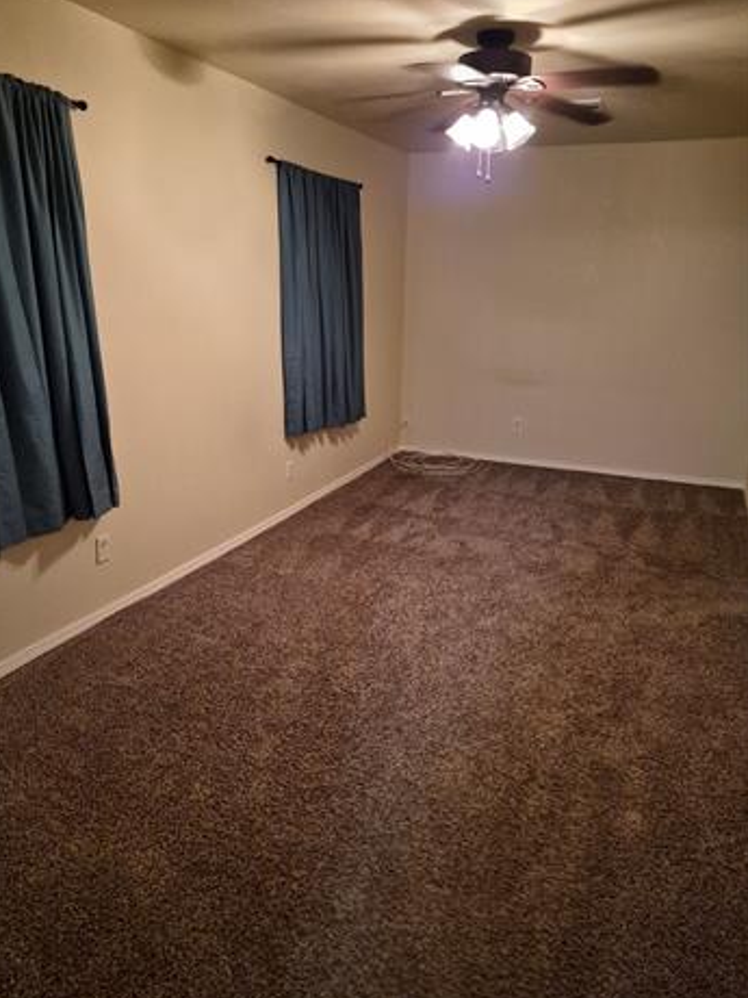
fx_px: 691
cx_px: 364
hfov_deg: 56.8
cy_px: 508
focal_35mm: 24
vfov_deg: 71.6
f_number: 1.8
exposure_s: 1/120
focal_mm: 5.4
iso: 2000
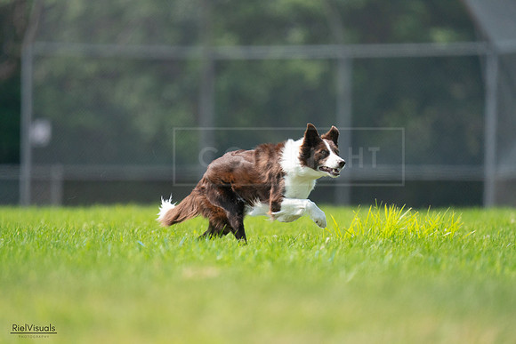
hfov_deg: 3.4
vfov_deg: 2.3
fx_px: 8602
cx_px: 258
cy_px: 172
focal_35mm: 600
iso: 2000
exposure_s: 1/4000
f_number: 6.3
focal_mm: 600
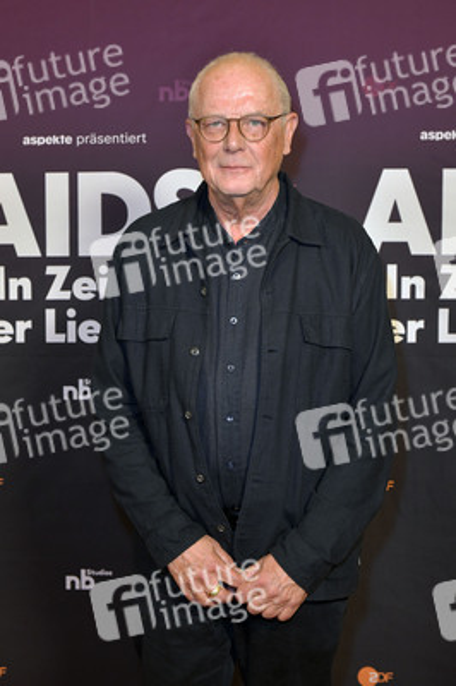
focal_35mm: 48
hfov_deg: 28.0
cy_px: 343
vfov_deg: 41.1
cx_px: 228
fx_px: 914
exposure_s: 1/250
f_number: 6.3
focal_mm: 48
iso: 1600
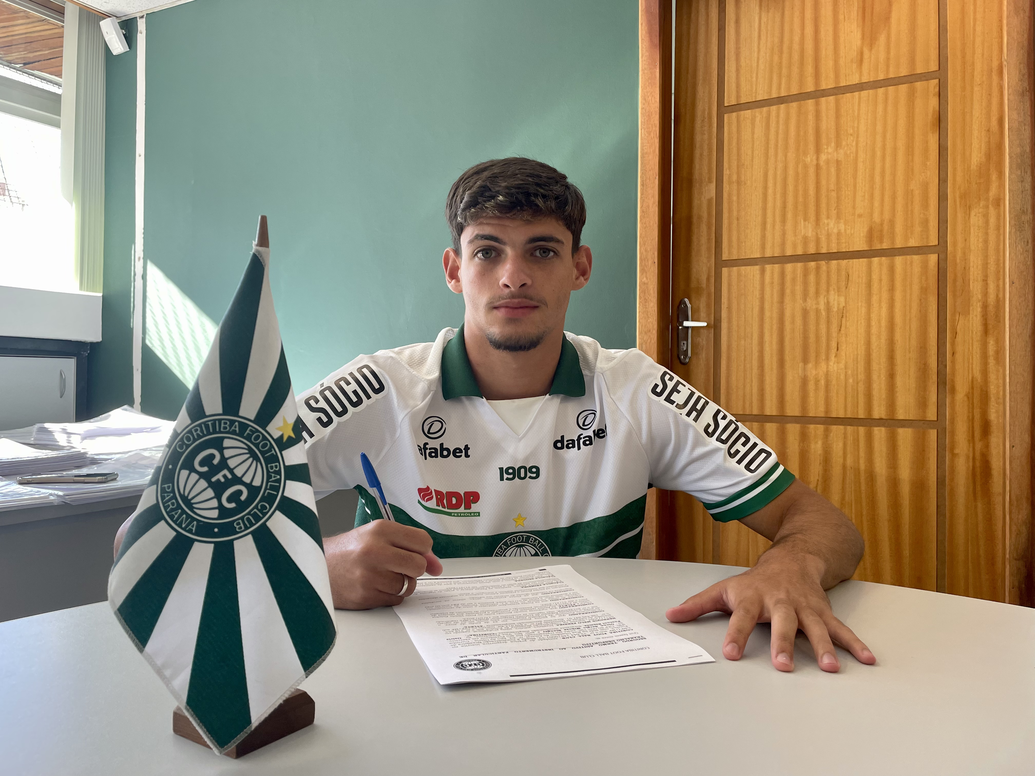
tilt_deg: +0.9
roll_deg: -0.3
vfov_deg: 53.1
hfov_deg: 67.3
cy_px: 388
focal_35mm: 26
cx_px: 518
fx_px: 777
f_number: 1.6
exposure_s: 1/120
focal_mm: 4.2
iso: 80
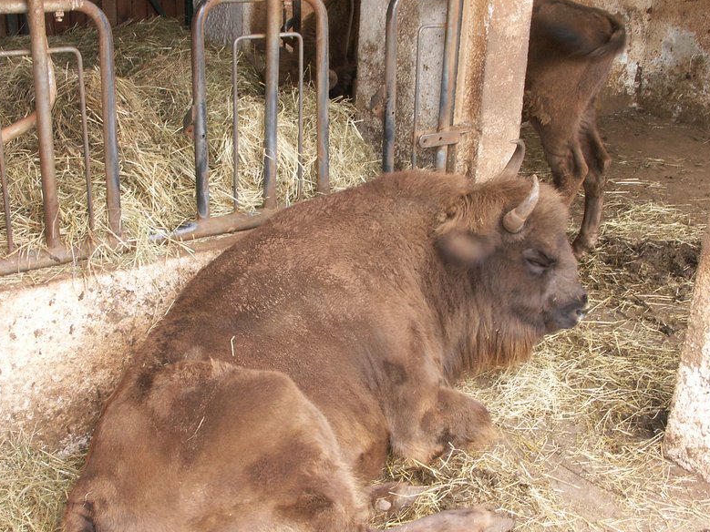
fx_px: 943
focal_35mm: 46
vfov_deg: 31.5
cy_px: 284
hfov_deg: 41.2
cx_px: 355
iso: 100
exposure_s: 1/20
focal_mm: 8.94
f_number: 8
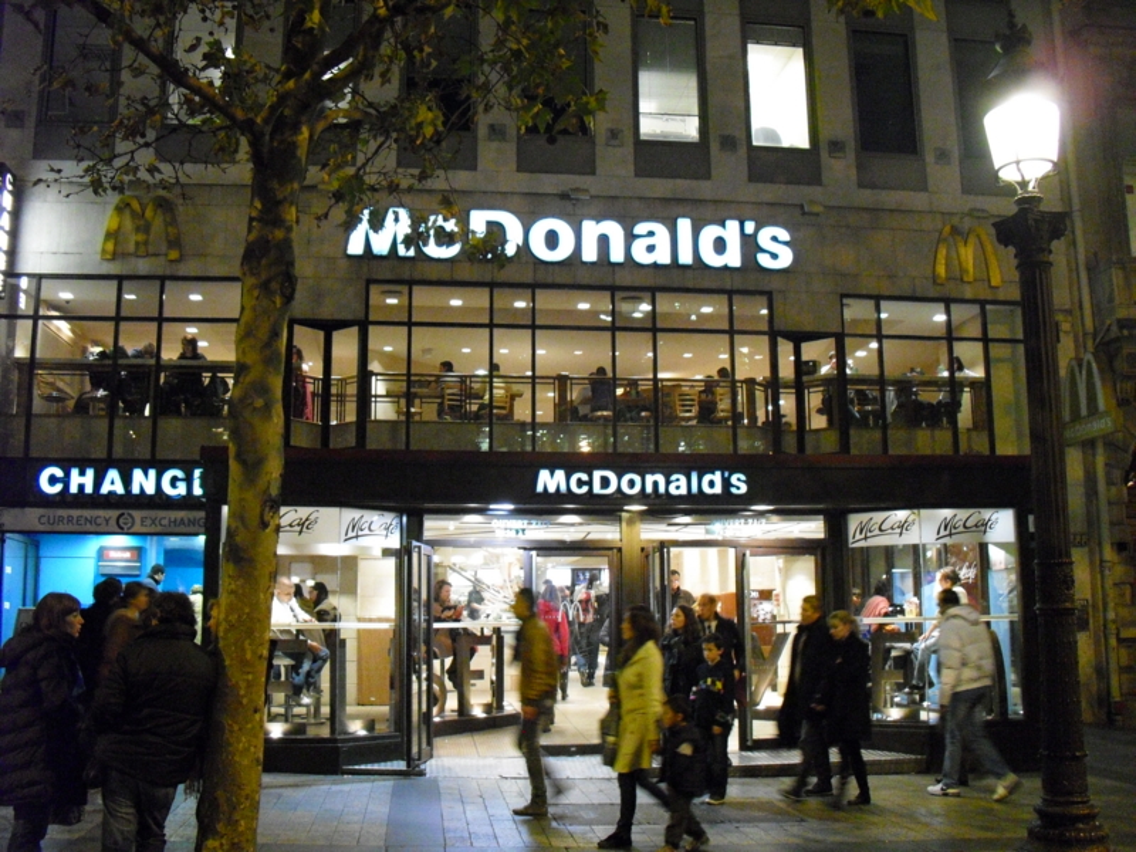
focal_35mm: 36
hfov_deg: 51.4
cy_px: 426
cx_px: 568
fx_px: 1181
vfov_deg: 39.7
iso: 800
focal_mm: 6.3
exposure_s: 1/25
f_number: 3.1
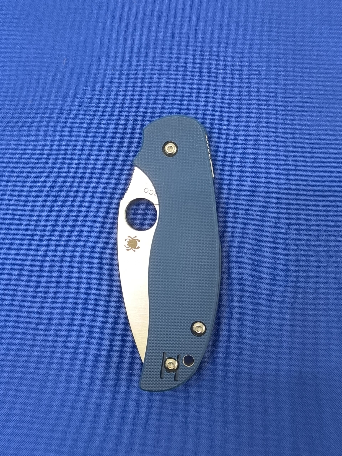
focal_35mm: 46
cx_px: 171
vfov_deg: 41.2
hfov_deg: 31.5
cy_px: 228
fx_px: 606
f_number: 1.65
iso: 640
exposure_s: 1/100
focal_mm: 6.14
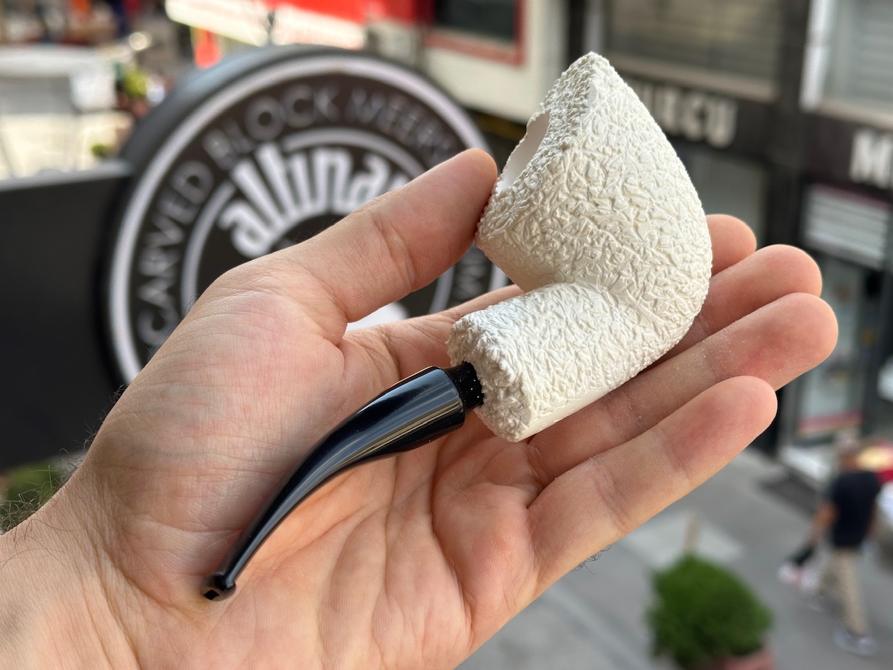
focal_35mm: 48
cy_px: 335
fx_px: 1238
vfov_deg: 30.3
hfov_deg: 39.7
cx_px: 446
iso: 64
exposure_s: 1/623
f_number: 1.78
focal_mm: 6.86
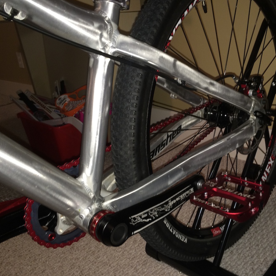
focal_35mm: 35
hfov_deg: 46.7
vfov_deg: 47.2
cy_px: 138
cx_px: 178
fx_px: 316
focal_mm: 4.15
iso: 80
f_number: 2.2
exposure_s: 1/16
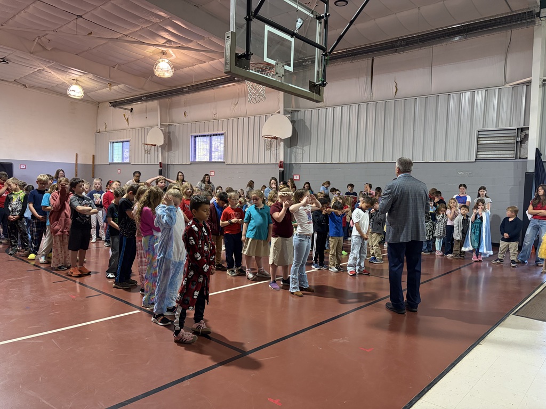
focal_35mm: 26
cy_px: 204
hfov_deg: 67.3
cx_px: 273
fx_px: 410
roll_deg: -1.6
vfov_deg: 53.1
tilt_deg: -2.7
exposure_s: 1/60
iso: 250
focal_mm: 5.96
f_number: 1.6
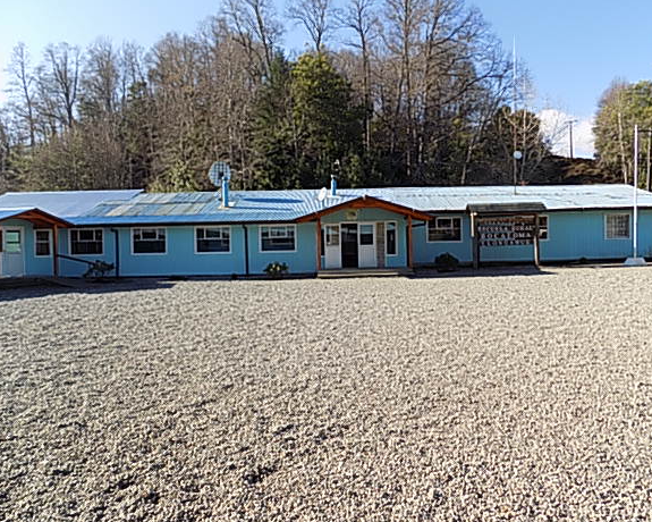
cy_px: 252
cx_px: 321
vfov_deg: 56.8
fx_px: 482
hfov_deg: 68.1
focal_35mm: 25
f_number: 3.1
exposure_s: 1/400
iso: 80
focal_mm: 4
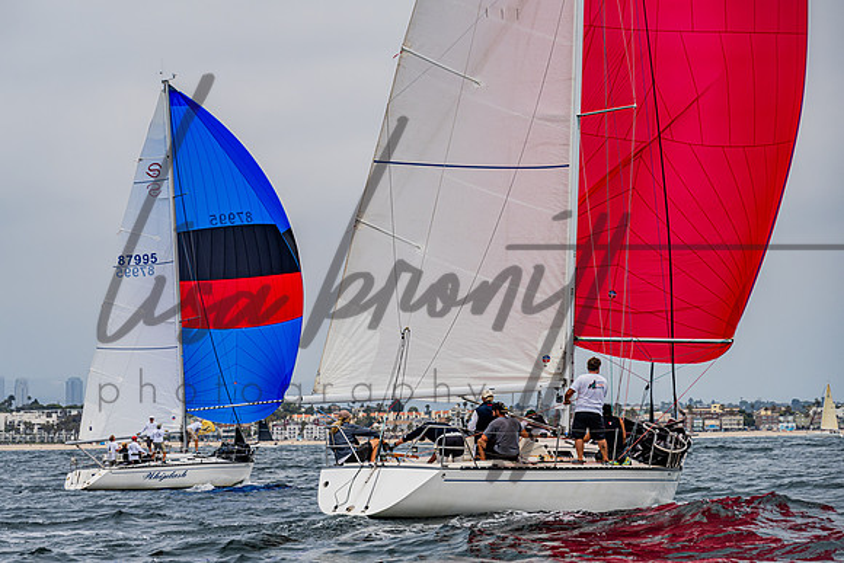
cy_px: 312
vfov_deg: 9.5
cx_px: 365
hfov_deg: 14.2
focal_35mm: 144
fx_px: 3380
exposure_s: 1/1000
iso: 250
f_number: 6.3
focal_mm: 125
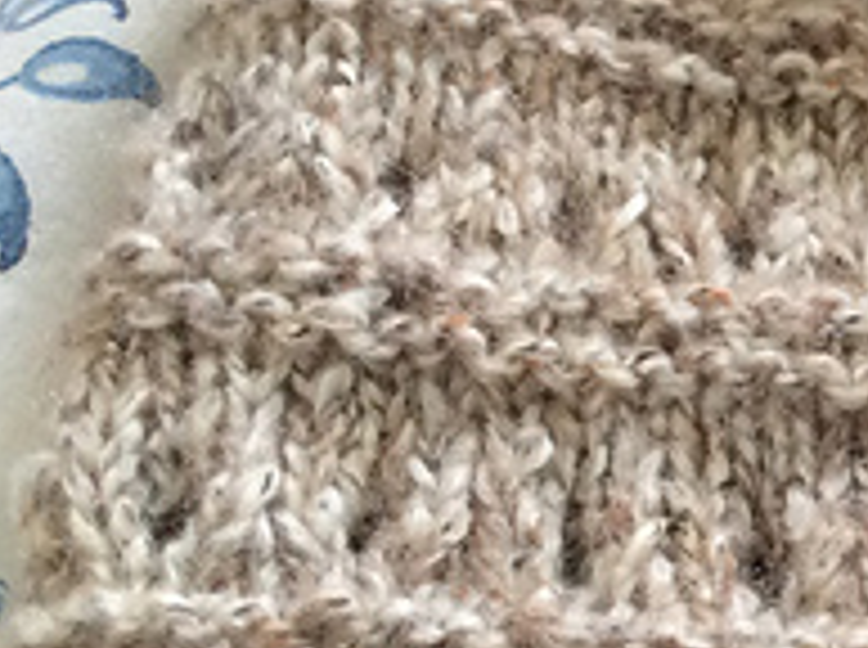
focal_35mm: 106
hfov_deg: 17.3
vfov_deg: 13.9
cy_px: 351
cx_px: 1169
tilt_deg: -55.9
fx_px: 2653
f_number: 2.4
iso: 125
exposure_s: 1/25
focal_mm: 3.3
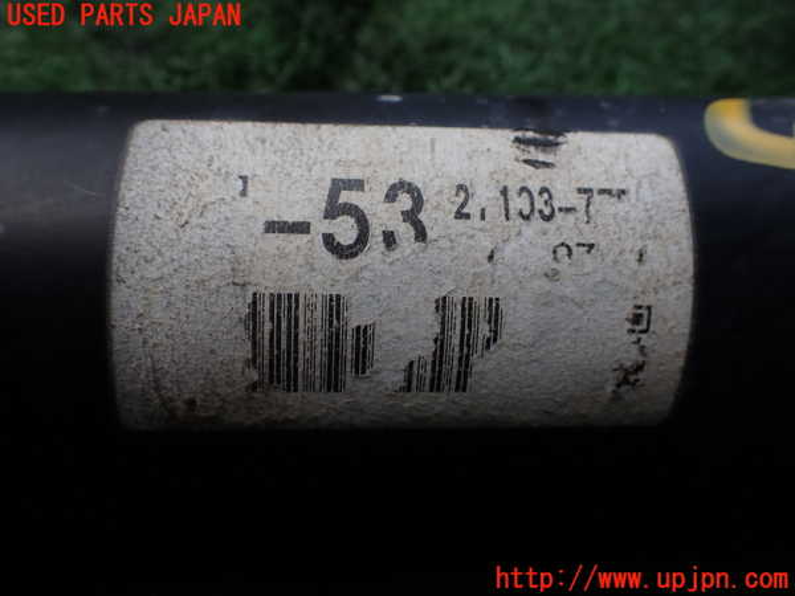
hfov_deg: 60.0
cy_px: 298
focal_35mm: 30
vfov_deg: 46.8
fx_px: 689
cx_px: 398
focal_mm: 5.4
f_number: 9
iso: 100
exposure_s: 1/160
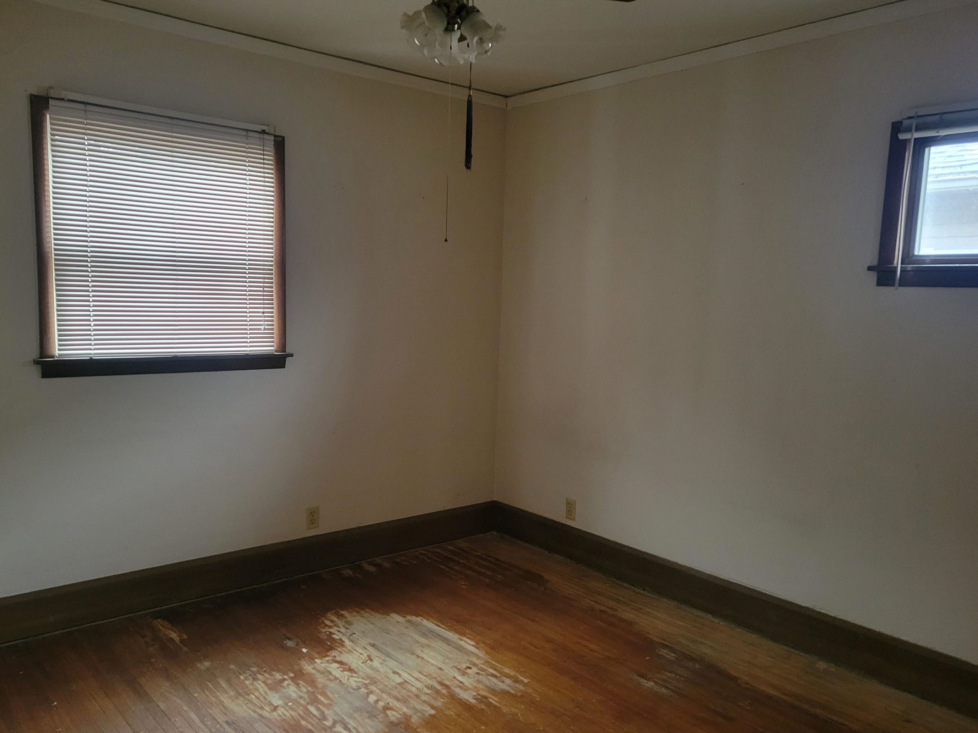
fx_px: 819
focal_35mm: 29
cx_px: 475
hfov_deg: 61.6
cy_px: 382
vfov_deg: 48.2
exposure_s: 1/24
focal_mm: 5.4
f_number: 1.8
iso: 640
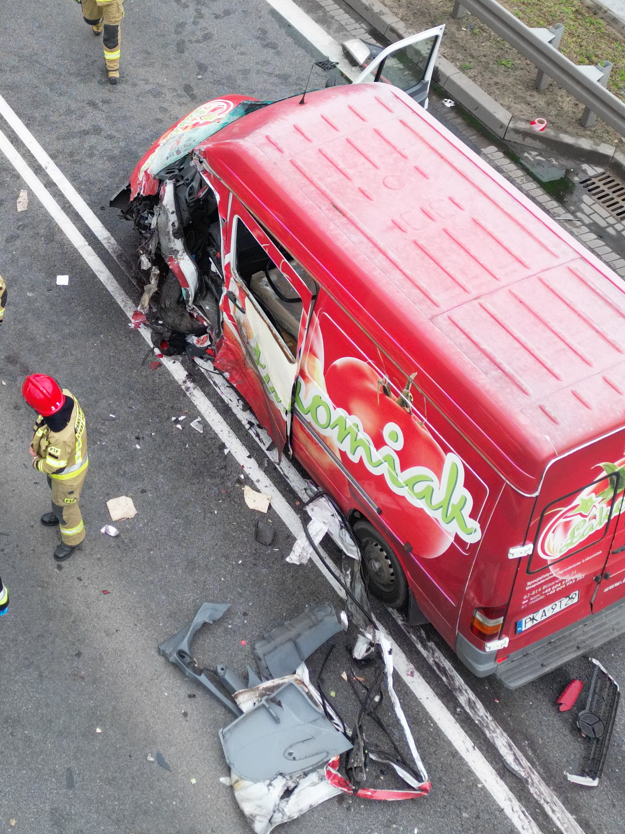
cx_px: 72
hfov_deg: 22.4
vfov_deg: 30.0
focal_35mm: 64
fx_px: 1541
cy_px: 266
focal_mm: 6.72
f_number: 1.7
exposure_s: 1/800
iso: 150
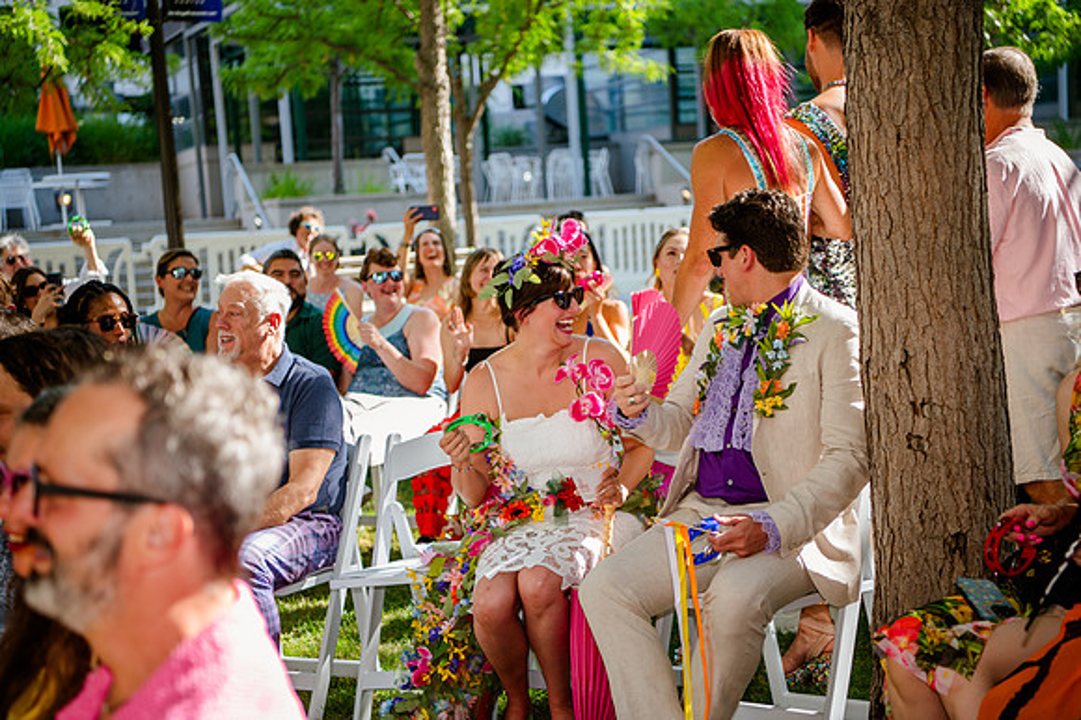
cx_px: 540
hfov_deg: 34.5
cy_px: 360
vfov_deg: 23.4
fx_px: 1741
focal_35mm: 58
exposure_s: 1/320
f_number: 2.8
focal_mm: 58
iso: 200
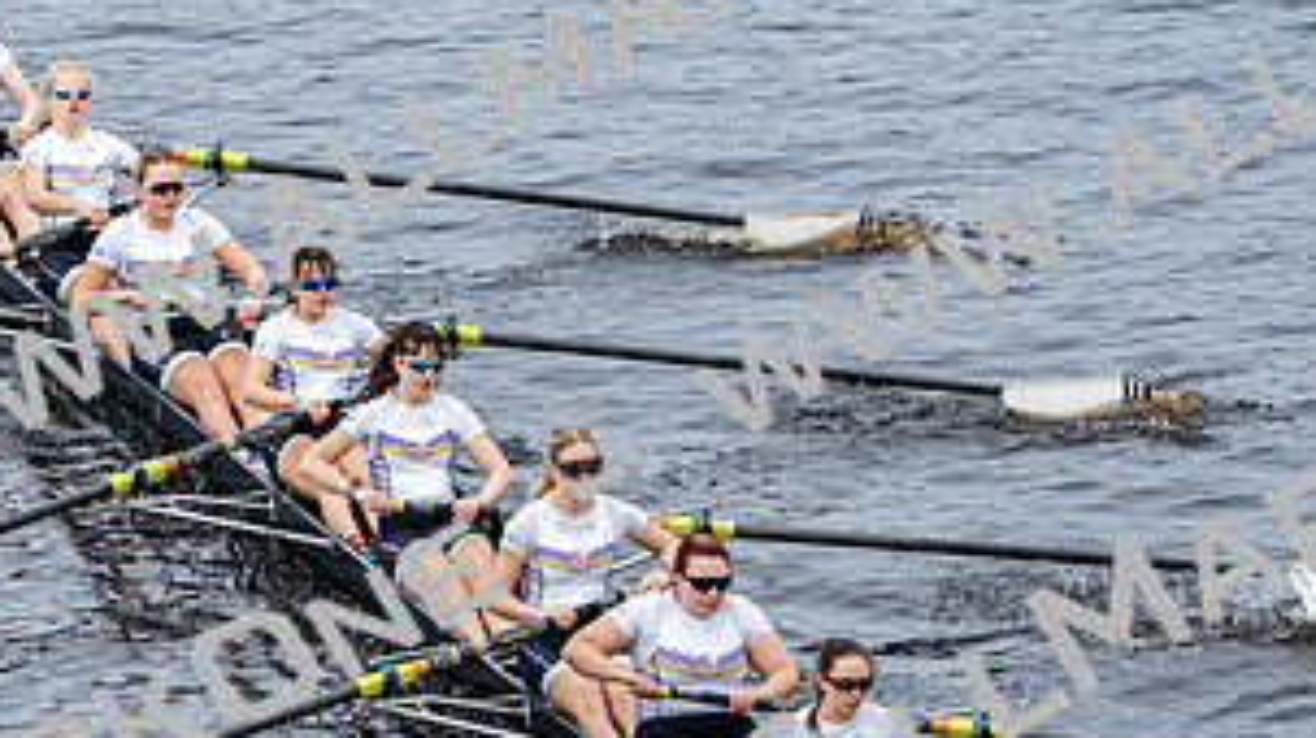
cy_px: 506
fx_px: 13984
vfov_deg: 3.0
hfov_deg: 5.4
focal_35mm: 401
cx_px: 378
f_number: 2.8
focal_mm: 200
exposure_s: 1/2000
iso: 250
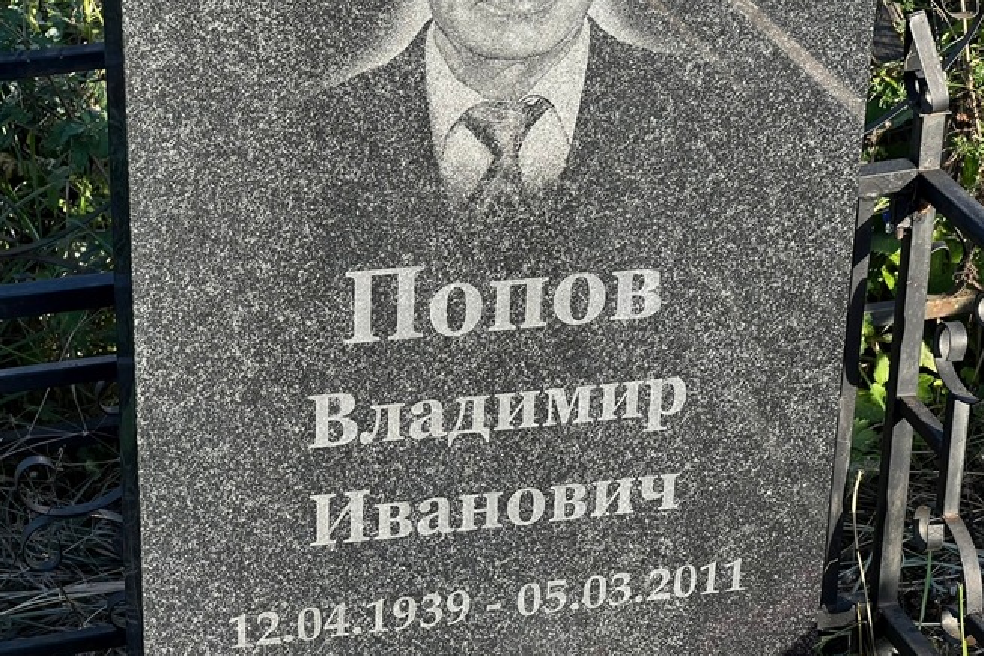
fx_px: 2678
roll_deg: +2.4
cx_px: 518
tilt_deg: -28.5
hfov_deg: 20.8
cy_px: 400
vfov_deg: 14.0
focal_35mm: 98
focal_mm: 9
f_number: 2.8
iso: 32
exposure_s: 1/234
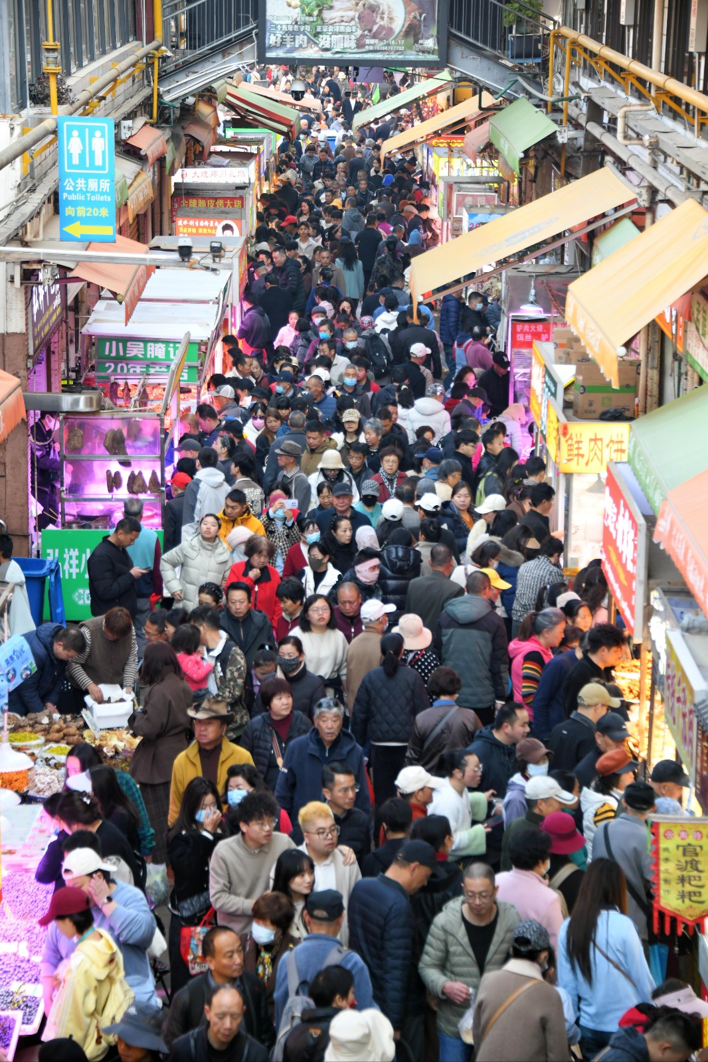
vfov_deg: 18.3
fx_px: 3305
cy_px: 531
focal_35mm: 112
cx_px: 354
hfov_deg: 12.2
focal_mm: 112
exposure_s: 1/125
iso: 1400
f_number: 5.3
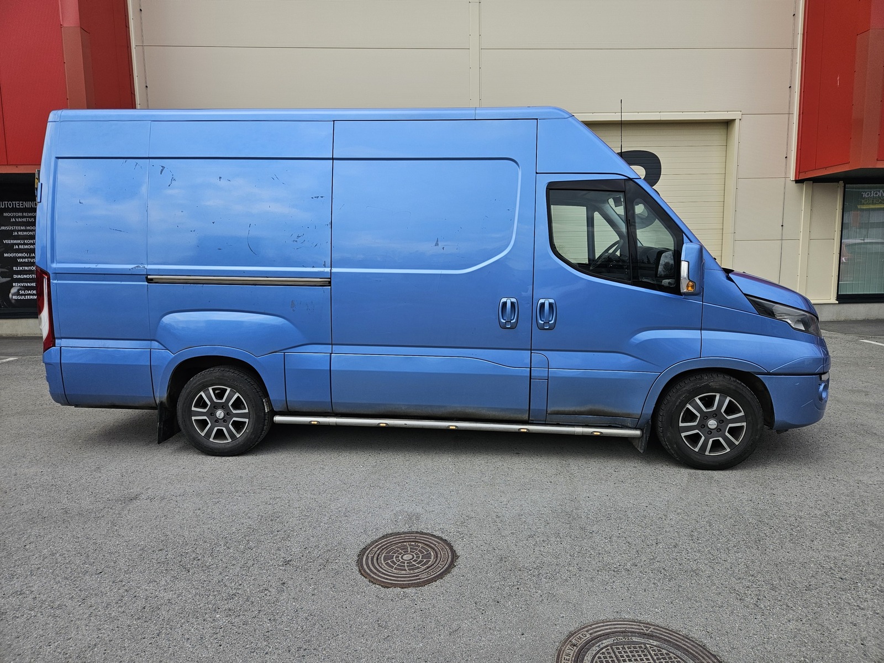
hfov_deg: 73.9
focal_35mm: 23
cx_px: 442
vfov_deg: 58.9
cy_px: 332
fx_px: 587
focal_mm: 5.4
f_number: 1.8
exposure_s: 1/2000
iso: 40
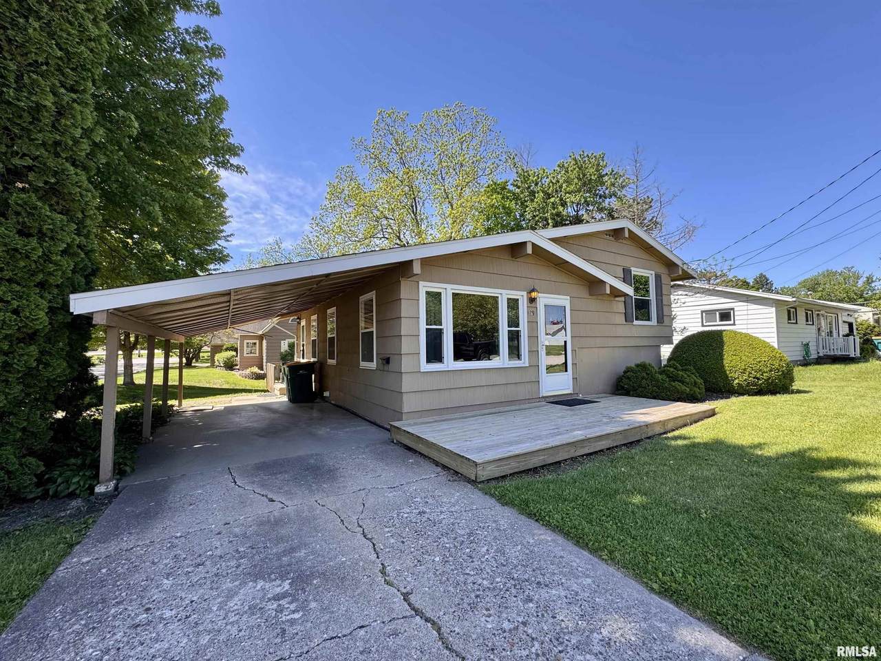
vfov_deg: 85.7
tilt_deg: +2.4
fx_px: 356
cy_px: 330
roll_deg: +0.7
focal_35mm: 14
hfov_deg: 102.1
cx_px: 440
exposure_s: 1/438
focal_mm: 2.22
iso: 40
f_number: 2.2
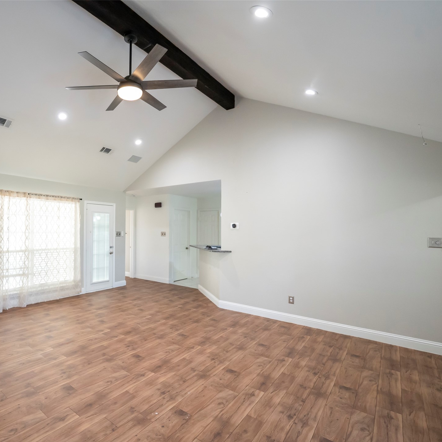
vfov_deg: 80.7
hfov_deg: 77.1
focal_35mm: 18
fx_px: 260
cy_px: 223
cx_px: 134
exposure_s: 1/250
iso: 2500
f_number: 3.5
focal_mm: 14
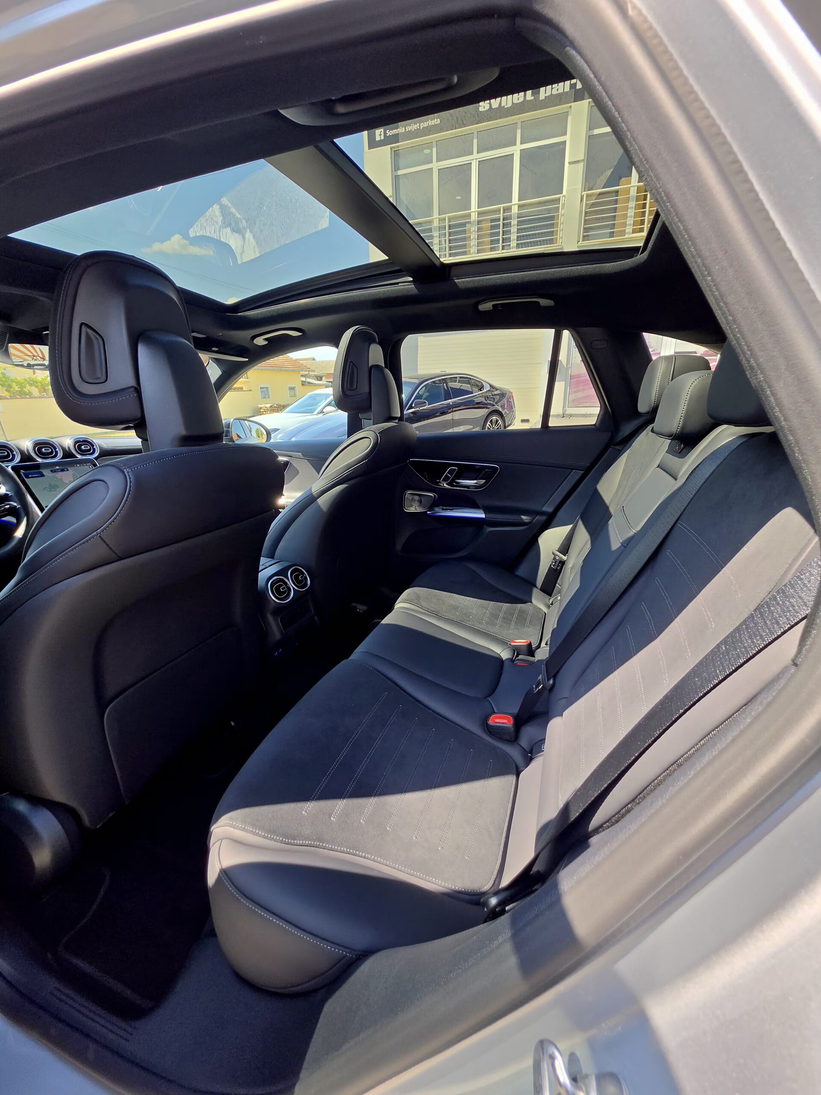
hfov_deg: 89.9
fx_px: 411
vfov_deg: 106.2
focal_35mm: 13
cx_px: 410
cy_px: 548
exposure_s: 1/300
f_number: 1.9
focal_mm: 2.2
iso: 32
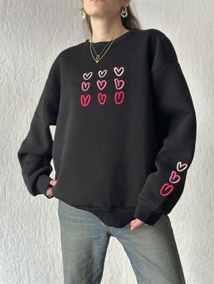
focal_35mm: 48
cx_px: 107
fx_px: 395
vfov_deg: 39.6
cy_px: 142
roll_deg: +0.4
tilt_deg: -0.1
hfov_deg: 30.3
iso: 200
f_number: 1.78
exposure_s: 1/60
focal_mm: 6.86
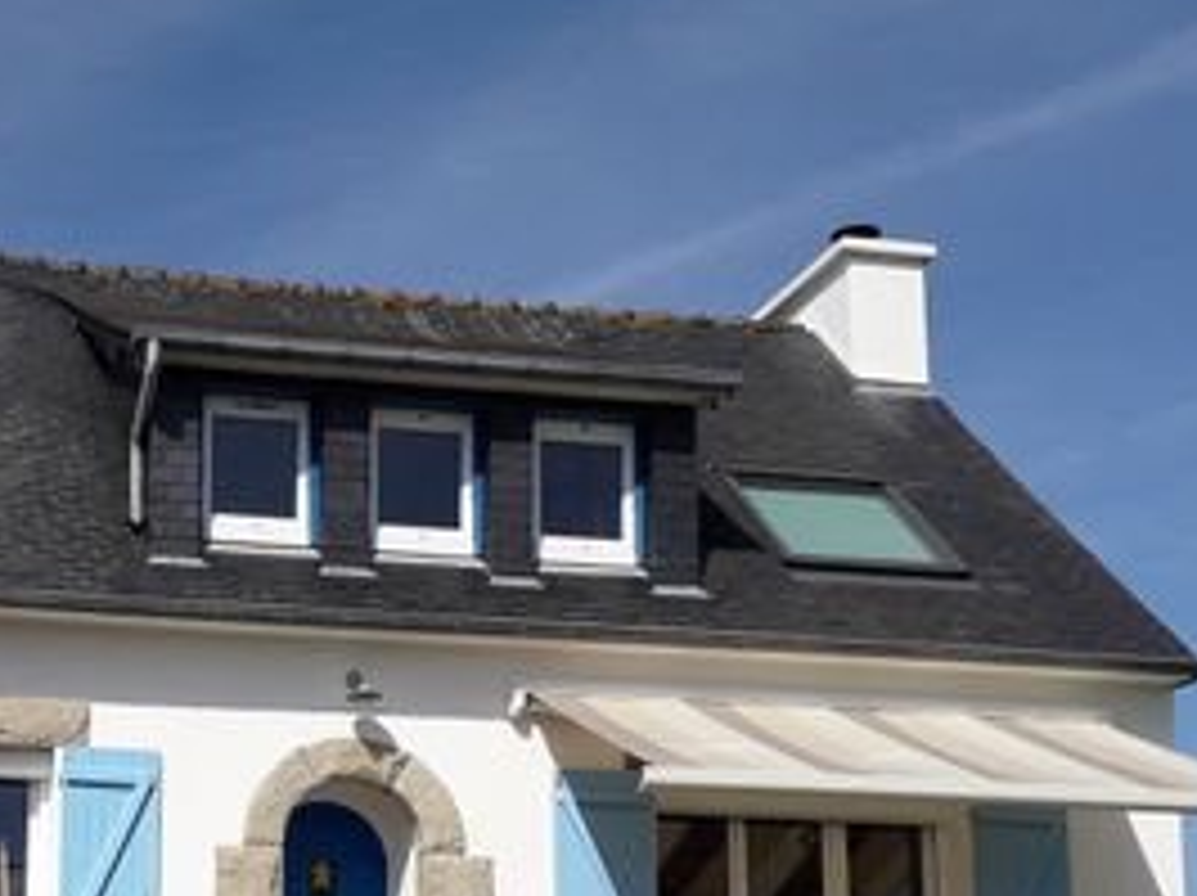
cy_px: 846
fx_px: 2107
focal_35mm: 61
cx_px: 148
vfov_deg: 23.2
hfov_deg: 30.5
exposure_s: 1/2899
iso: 40
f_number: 1.9
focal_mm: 3.6
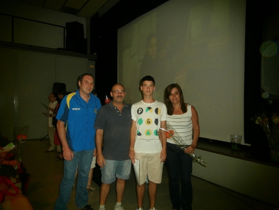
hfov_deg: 71.6
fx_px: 193
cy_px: 105
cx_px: 140
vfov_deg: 56.8
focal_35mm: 24
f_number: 3
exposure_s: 1/30
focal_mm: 4.2
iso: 250
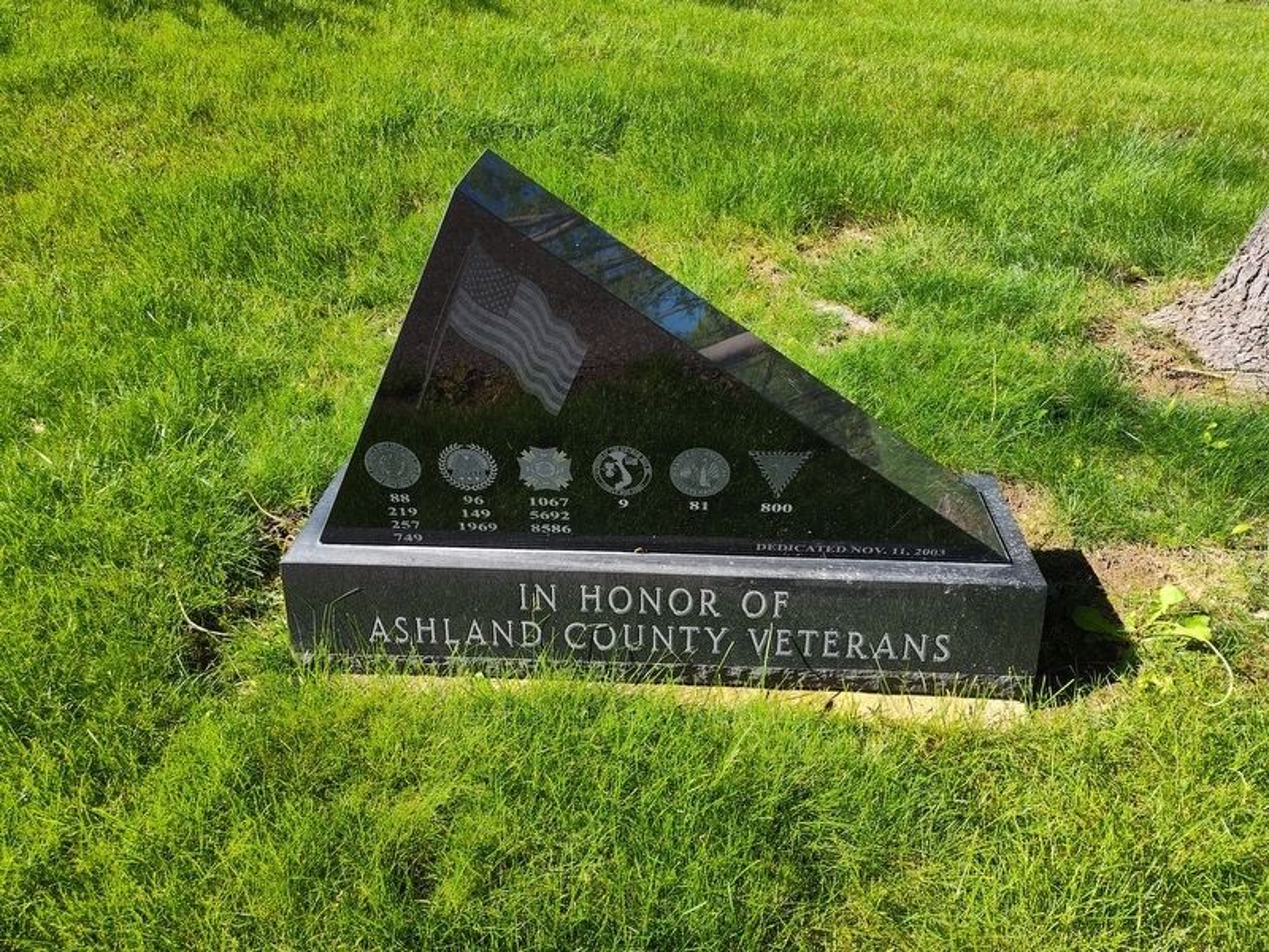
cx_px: 634
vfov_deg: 58.9
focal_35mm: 23
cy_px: 476
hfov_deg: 73.9
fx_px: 843
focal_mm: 5.56
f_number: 1.8
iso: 100
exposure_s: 1/498
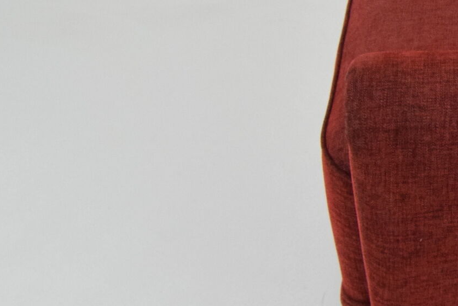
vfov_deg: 11.5
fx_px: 1502
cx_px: 655
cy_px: 0
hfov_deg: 16.1
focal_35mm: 118
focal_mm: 22
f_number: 6.3
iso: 1600
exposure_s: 1/160
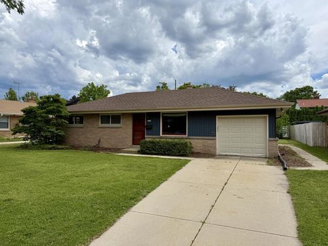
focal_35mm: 24
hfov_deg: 71.6
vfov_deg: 56.8
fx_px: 227
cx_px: 164
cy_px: 123
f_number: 1.78
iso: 80
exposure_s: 1/6711
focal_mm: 6.76
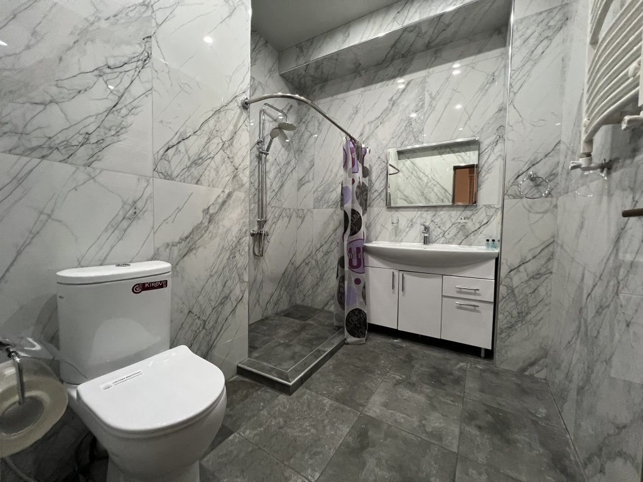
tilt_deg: -3.4
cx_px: 322
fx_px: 241
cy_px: 241
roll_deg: -0.8
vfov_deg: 89.9
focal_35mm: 13
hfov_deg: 106.2
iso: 640
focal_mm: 1.57
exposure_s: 1/50
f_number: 1.8
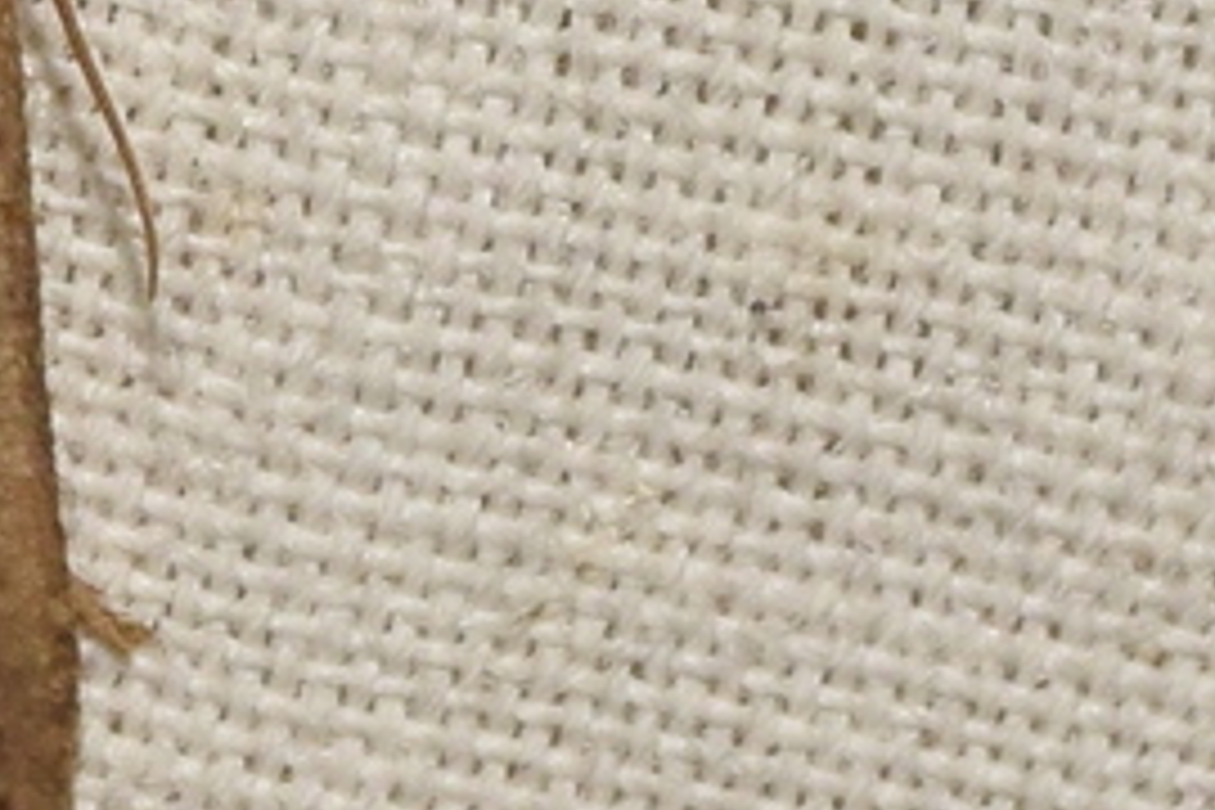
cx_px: -594
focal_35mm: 748
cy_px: -90
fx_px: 25243
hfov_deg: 2.8
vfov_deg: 1.8
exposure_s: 1/200
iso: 400
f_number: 14
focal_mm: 140
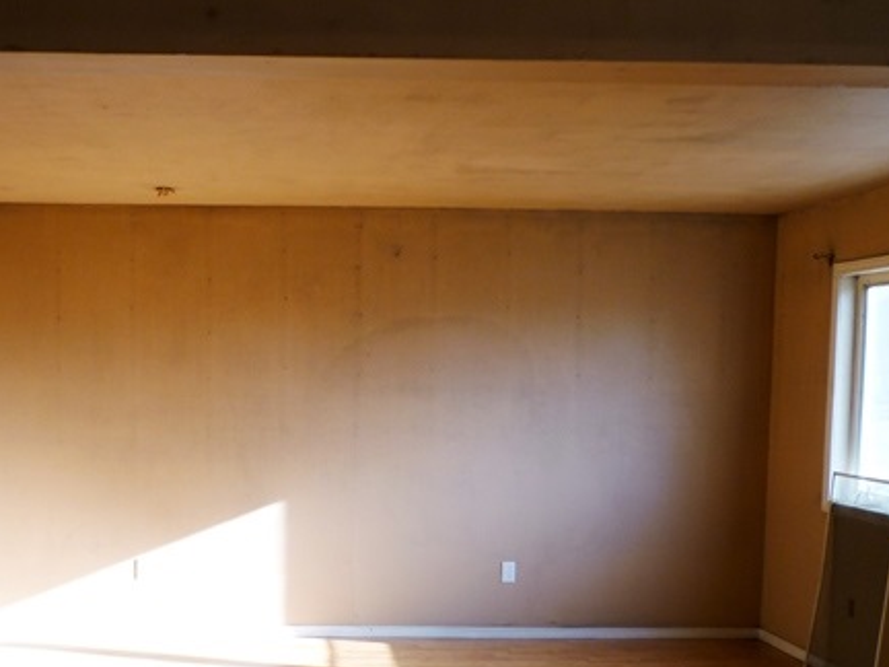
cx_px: 294
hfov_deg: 43.2
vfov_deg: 33.1
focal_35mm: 43
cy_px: 476
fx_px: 1104
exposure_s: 1/40
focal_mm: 5.2
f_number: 3.3
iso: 80
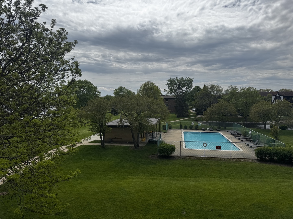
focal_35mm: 24
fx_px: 203
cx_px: 146
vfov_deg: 56.8
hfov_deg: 71.6
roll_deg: +0.8
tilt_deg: -3.3
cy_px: 110
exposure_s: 1/9009
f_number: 1.78
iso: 80
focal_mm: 6.76
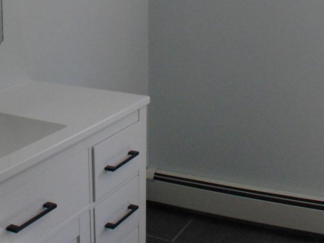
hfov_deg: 25.5
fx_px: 712
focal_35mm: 76
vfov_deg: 19.1
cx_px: 113
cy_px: 35
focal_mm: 7.3
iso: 400
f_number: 4.2
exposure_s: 1/160
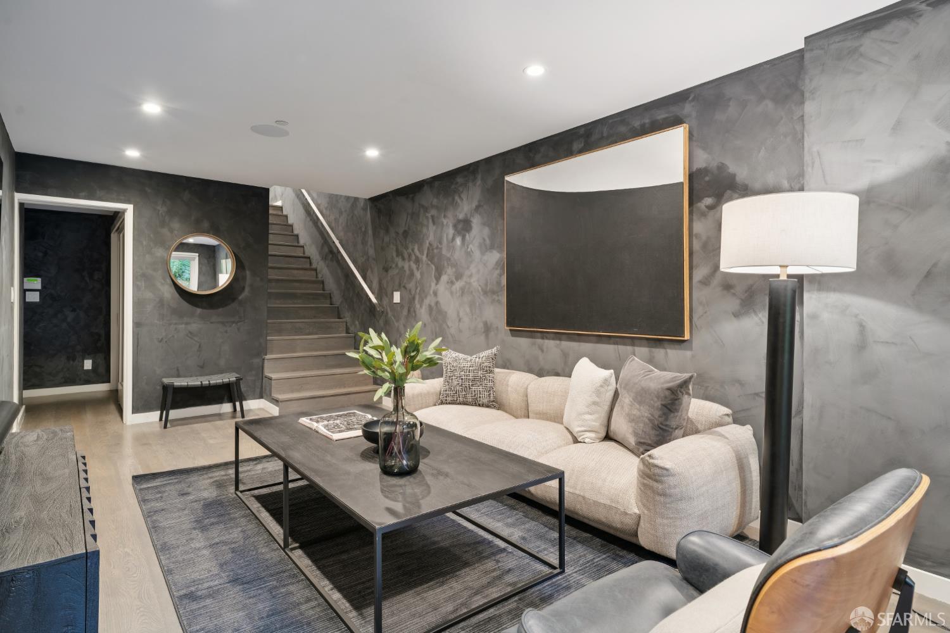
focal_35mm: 19
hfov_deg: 86.9
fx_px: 501
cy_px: 316
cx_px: 475
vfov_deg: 64.6
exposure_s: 1/3.33
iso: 640
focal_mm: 19
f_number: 8
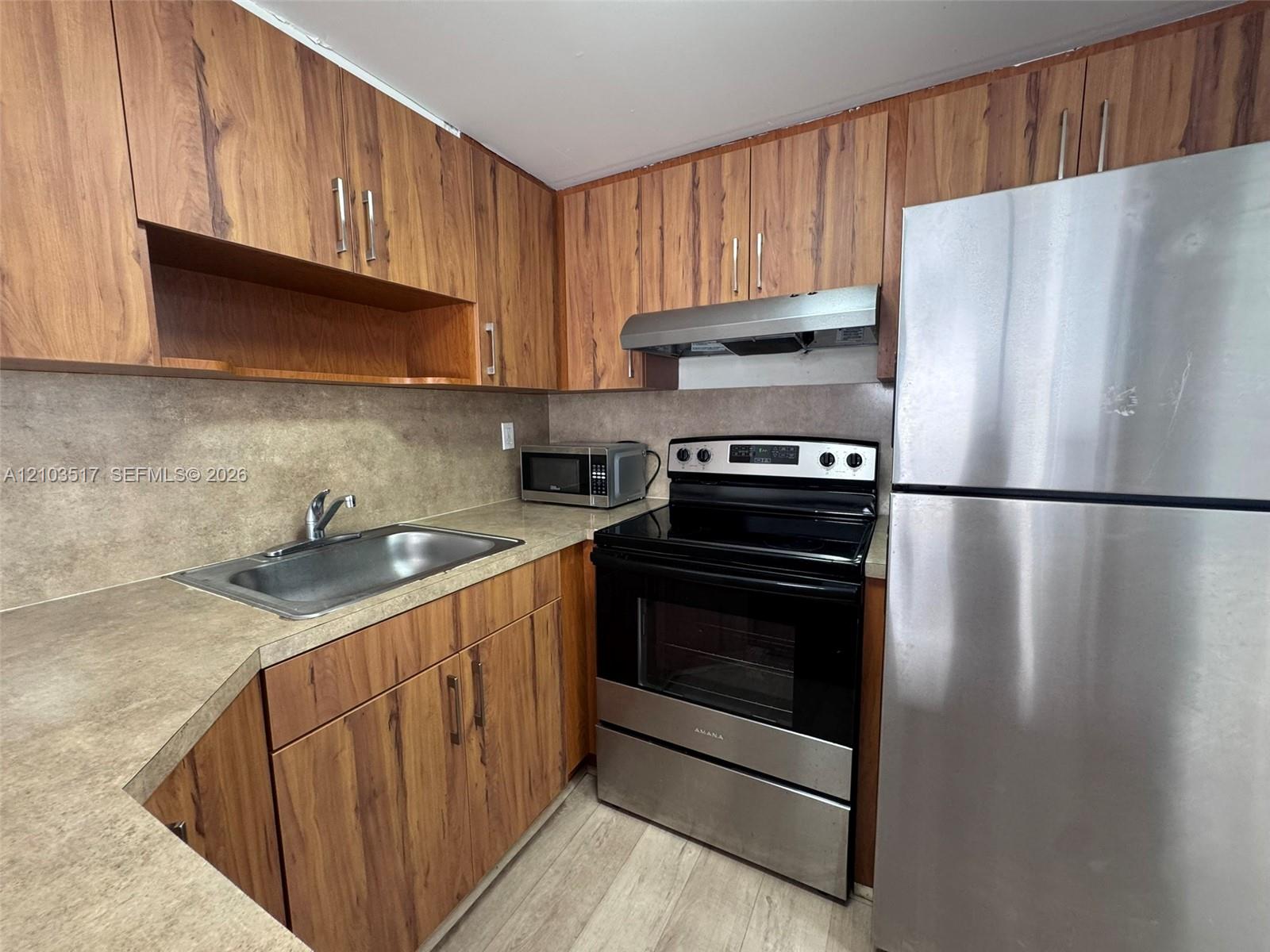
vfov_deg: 85.7
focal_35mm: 14
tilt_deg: -7.4
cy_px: 476
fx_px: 514
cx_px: 635
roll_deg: +0.9
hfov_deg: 102.1
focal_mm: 2.22
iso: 200
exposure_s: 1/60
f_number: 2.2
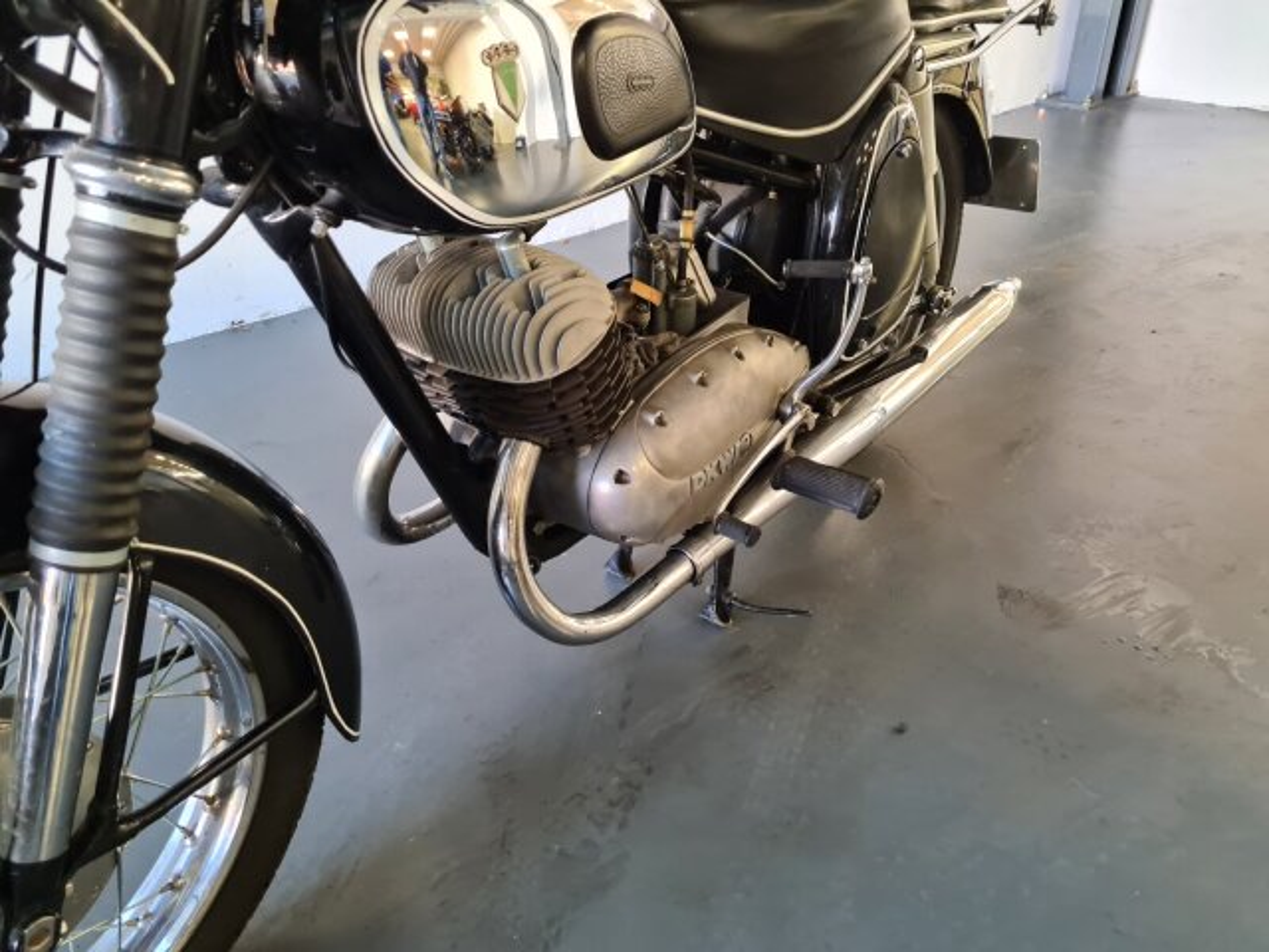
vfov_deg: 53.1
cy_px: 476
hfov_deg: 67.3
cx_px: 634
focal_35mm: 26
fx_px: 953
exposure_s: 1/50
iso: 500
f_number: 1.8
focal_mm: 5.4
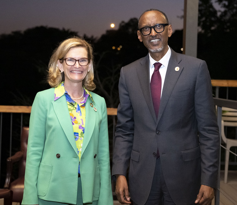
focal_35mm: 75
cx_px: 78
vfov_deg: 21.4
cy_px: 86
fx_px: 541
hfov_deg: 24.6
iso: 3200
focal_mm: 48
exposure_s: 1/200
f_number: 3.5
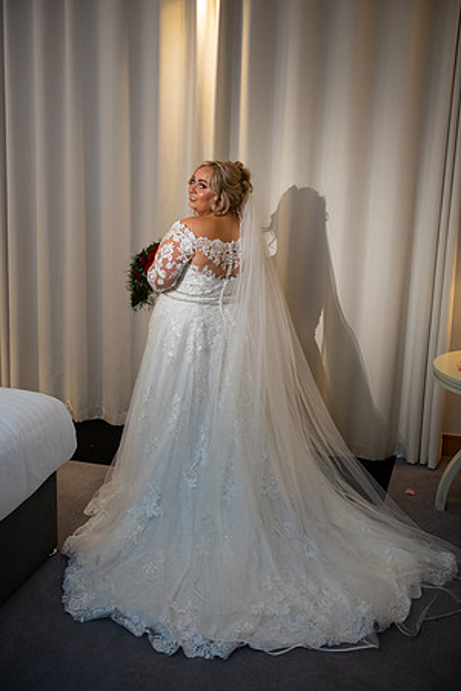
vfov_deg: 50.7
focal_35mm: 38
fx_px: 730
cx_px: 230
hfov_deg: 35.1
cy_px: 346
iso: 1250
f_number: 3.5
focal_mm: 38
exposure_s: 1/160
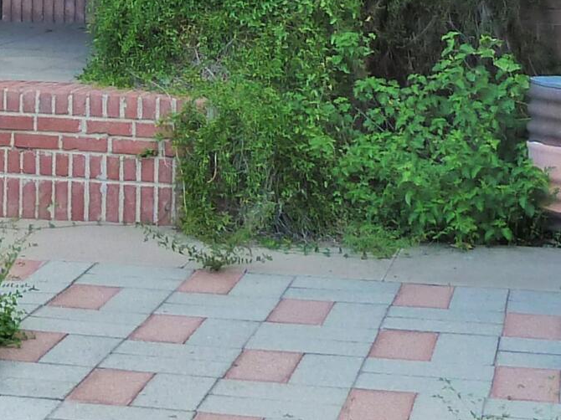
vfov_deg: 12.6
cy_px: -190
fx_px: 1814
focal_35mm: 112
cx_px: -99
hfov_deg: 16.9
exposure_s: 1/60
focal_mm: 4.1
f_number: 3.3
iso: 125
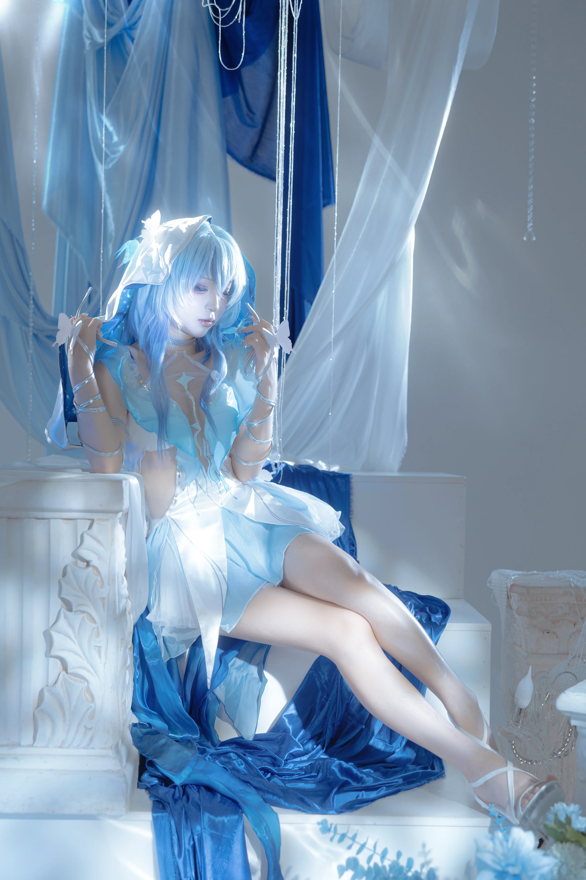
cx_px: 293
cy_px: 440
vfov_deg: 40.3
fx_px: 1196
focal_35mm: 49
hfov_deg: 27.5
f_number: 2.8
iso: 125
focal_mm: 49
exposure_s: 1/250
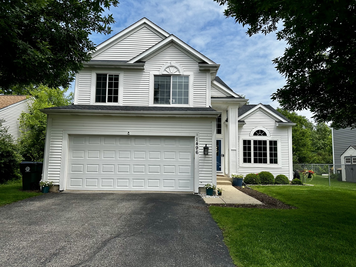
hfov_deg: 71.6
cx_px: 178
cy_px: 134
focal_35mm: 24
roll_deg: -1.9
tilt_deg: +6.7
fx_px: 247
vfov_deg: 56.8
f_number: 1.78
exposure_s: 1/4545
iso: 80
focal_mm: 6.86
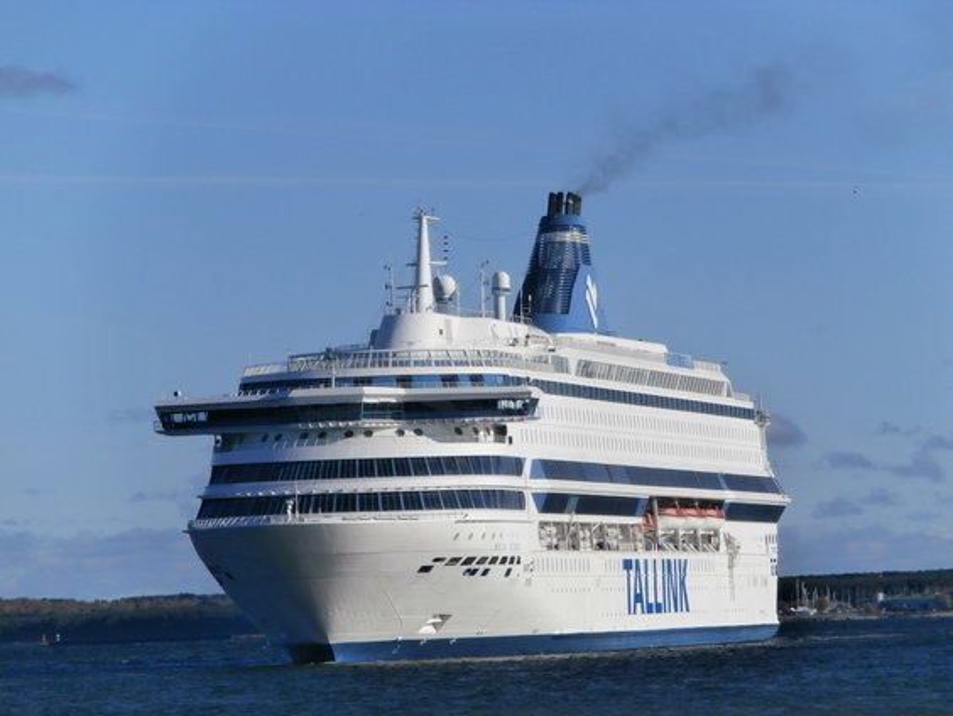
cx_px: 476
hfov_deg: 8.2
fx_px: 6613
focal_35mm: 240
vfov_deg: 6.2
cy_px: 358
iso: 100
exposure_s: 1/160
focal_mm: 42
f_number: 15
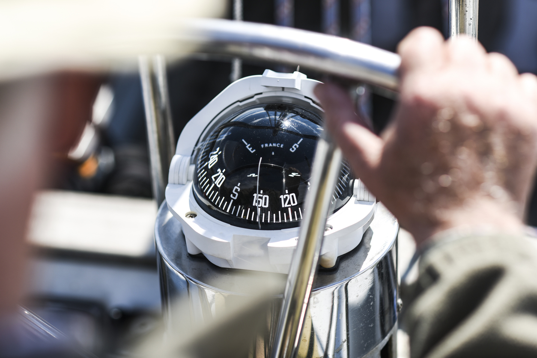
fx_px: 1567
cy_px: 179
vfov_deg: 13.1
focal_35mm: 105
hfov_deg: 19.4
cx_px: 268
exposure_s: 1/1250
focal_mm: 105
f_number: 2.8
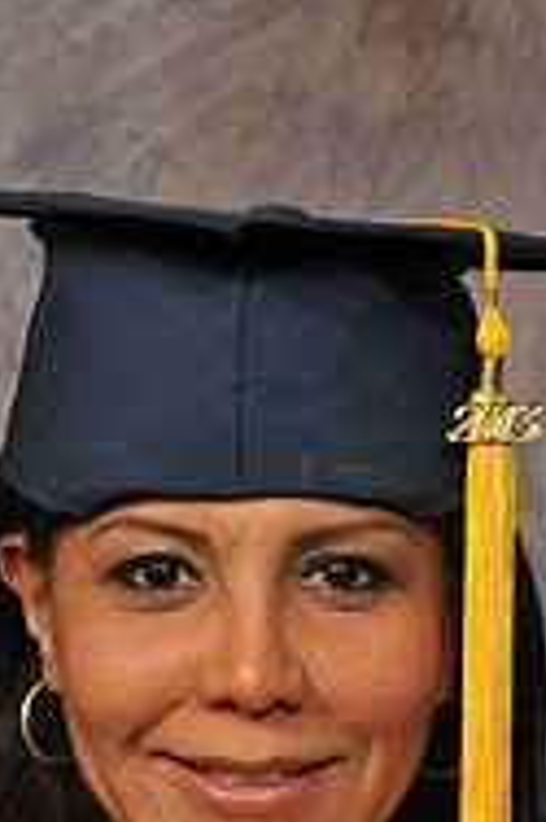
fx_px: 7776
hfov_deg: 4.0
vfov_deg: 6.0
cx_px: 256
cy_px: 796
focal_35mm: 341
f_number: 6.3
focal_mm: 95
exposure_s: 1/125
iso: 200
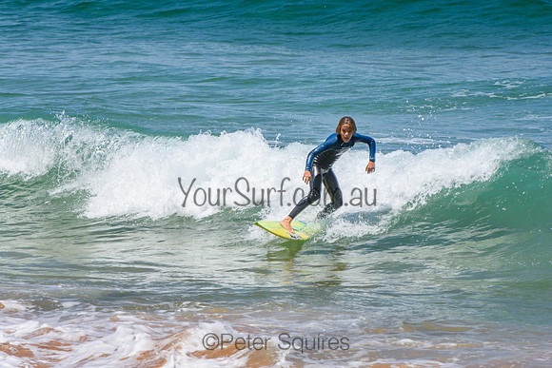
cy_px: 184
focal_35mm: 300
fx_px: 4601
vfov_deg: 4.6
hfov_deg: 6.9
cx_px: 276
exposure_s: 1/2000
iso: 250
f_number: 5.6
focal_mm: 200
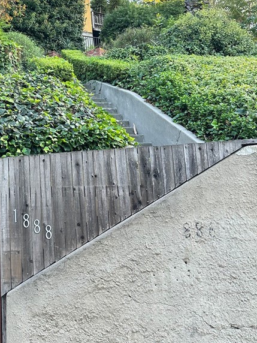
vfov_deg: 42.2
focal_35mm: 43
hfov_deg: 32.1
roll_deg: +2.1
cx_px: 29
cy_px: 75
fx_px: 426
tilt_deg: +19.0
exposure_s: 1/192
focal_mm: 6.86
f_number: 1.78
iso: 80
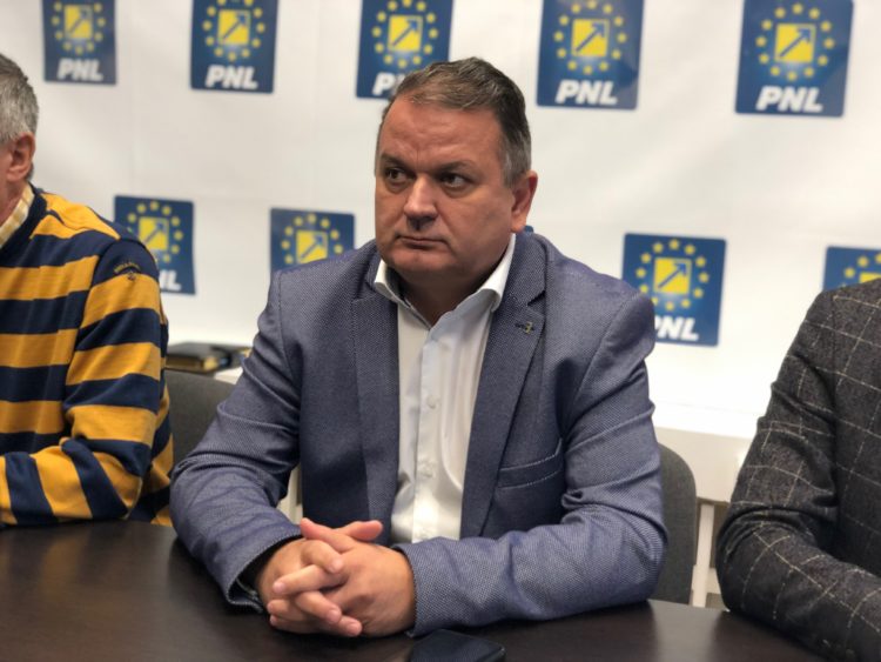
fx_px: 1324
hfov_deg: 36.8
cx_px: 440
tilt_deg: -10.3
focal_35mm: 52
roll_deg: -3.3
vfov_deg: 28.0
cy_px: 331
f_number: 2.4
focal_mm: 6
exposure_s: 1/50
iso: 125
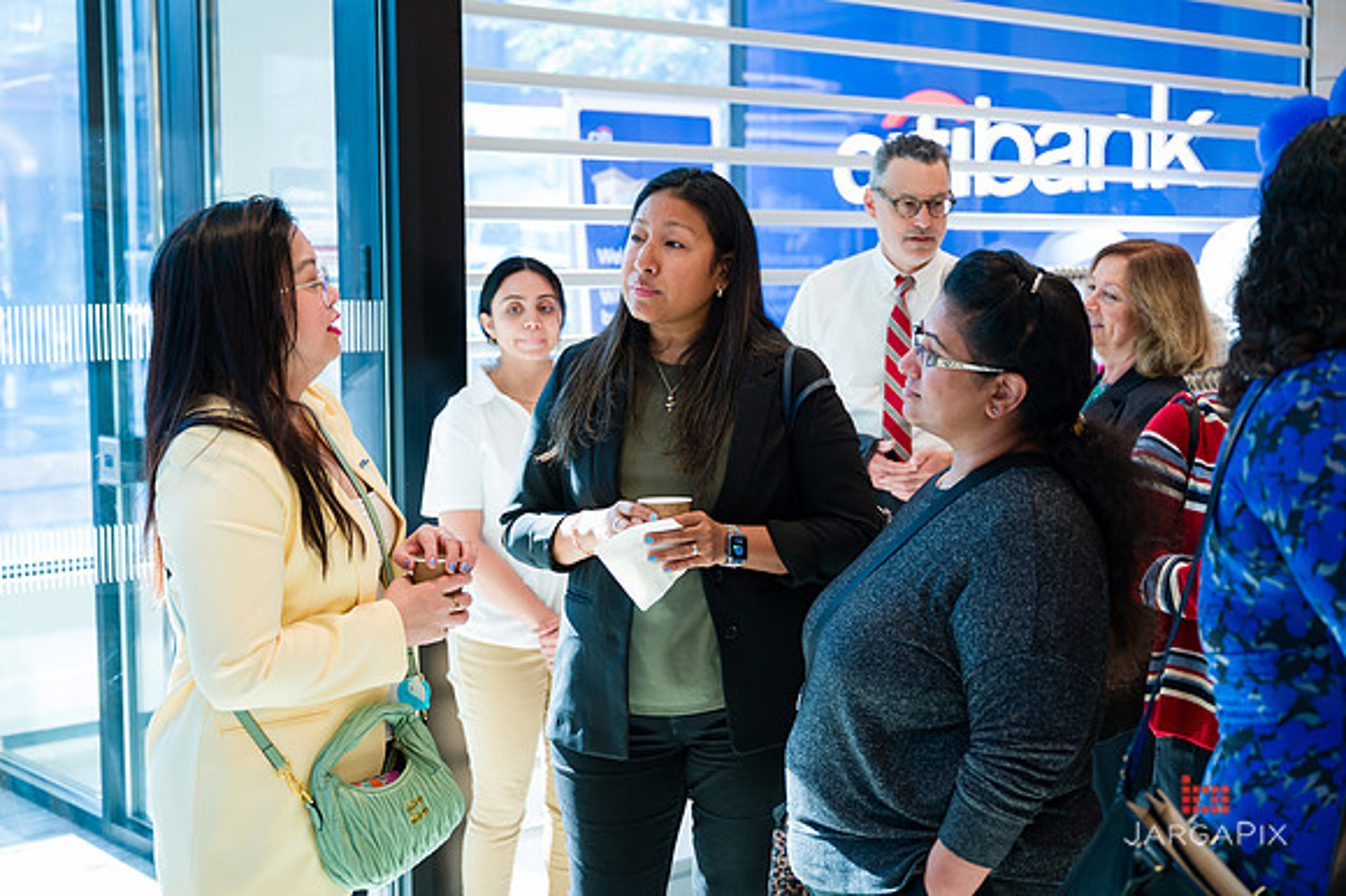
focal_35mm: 49
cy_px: 434
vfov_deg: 27.6
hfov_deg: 40.5
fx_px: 1824
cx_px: 652
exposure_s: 1/200
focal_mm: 47
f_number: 3.2
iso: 500
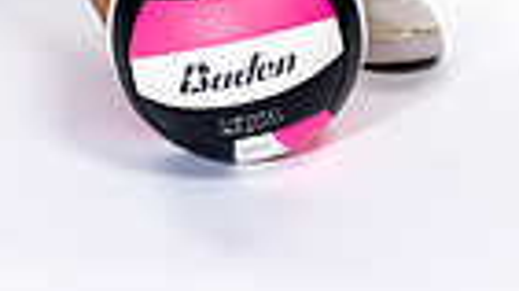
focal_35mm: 194
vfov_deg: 5.9
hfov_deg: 11.1
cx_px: 158
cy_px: -534
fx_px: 2667
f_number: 5.6
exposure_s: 1/250
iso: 400
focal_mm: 58
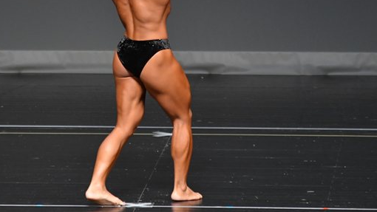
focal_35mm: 549
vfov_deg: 2.2
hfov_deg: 3.9
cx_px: 149
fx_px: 5489
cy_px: 44
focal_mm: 230
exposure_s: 1/400
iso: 2500
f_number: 5.6
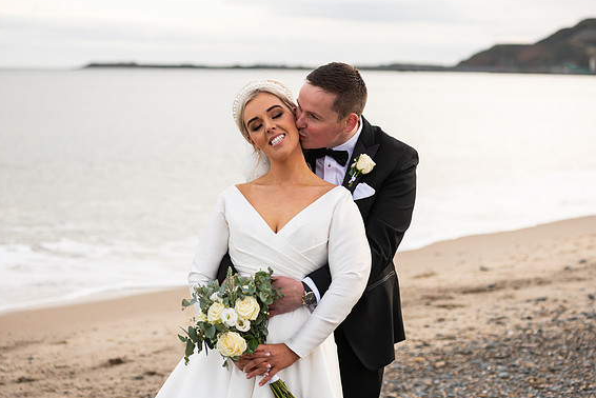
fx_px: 1358
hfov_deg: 24.8
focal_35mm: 82
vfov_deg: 16.7
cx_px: 295
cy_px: 196
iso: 80
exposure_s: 1/200
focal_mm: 80
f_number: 3.5
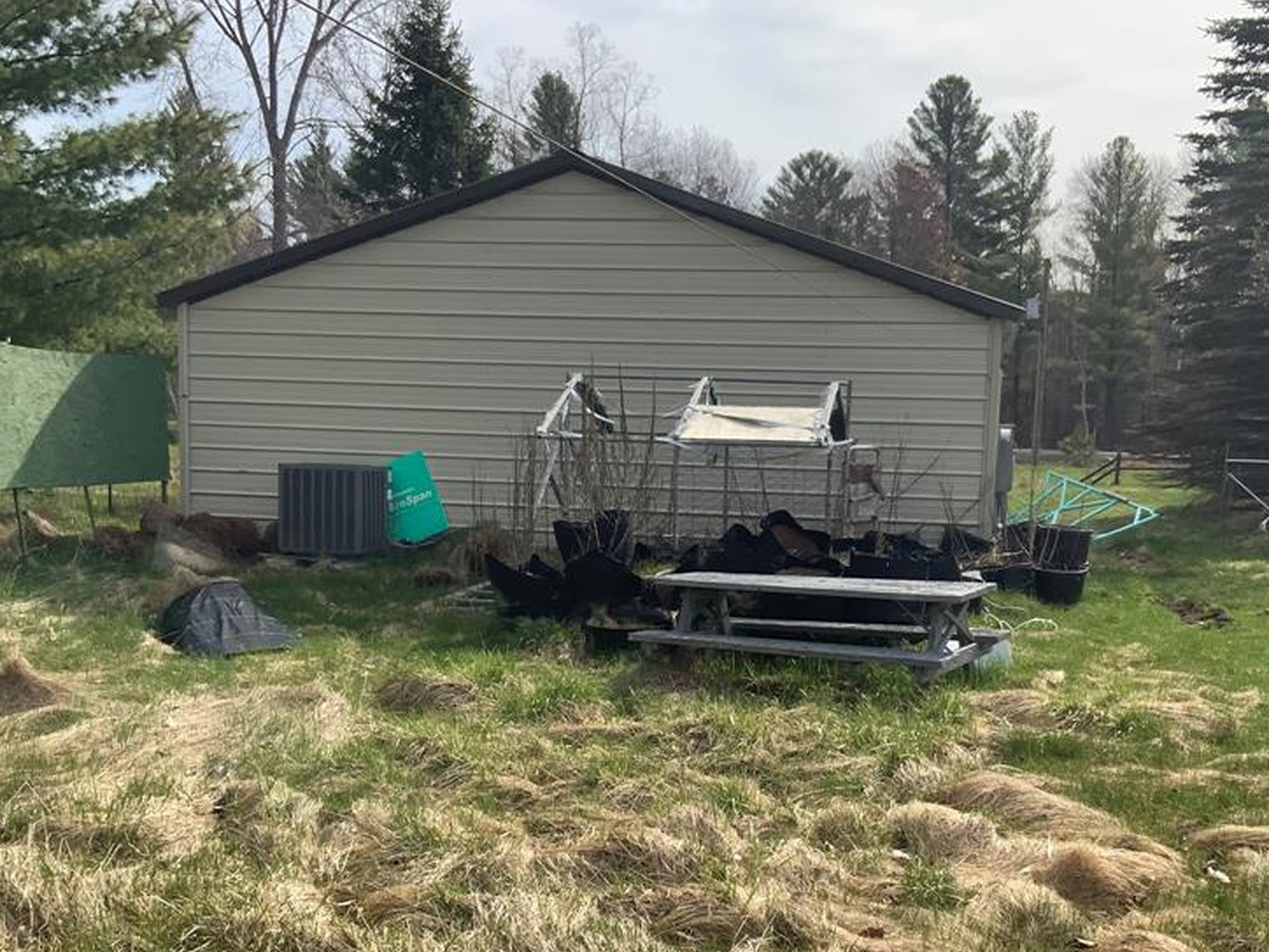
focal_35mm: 41
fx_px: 1503
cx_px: 701
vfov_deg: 34.9
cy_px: 601
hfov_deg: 45.7
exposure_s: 1/1534
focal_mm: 3
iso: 16
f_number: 1.8
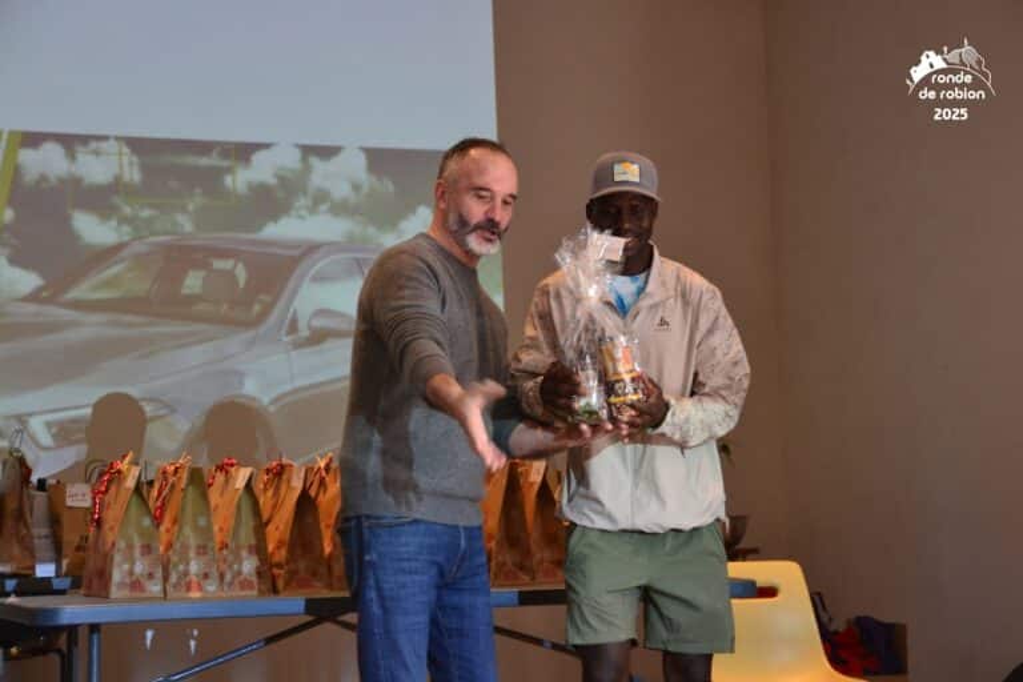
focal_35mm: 75
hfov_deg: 27.0
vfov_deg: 18.2
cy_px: 341
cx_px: 512
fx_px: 2131
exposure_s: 1/50
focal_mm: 50
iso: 800
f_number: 4.8
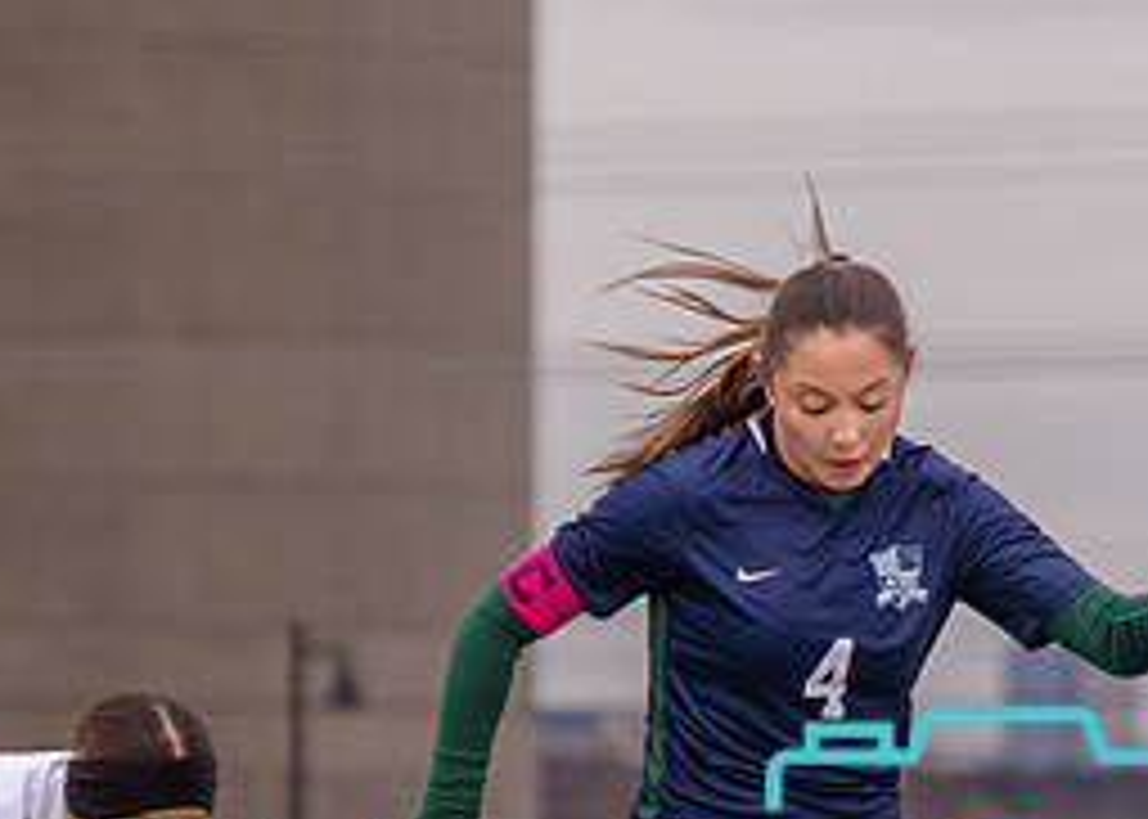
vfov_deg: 2.9
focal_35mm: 490
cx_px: 1198
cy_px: 1055
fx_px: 15972
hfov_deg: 4.1
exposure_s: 1/1600
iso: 800
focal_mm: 150
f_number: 4
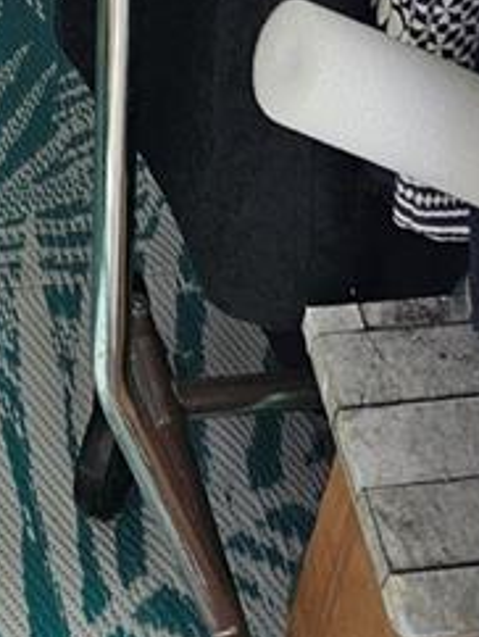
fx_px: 2100
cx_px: -245
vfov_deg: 13.3
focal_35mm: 114
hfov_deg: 12.4
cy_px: -840
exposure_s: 1/180
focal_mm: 5.4
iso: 40
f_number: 1.8
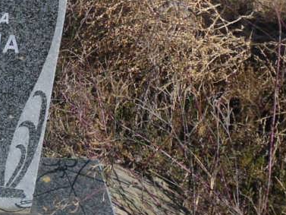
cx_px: -77
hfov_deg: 20.9
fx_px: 711
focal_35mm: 86
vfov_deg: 16.6
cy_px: -24
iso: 80
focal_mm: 4.9
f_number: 9
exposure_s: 1/189
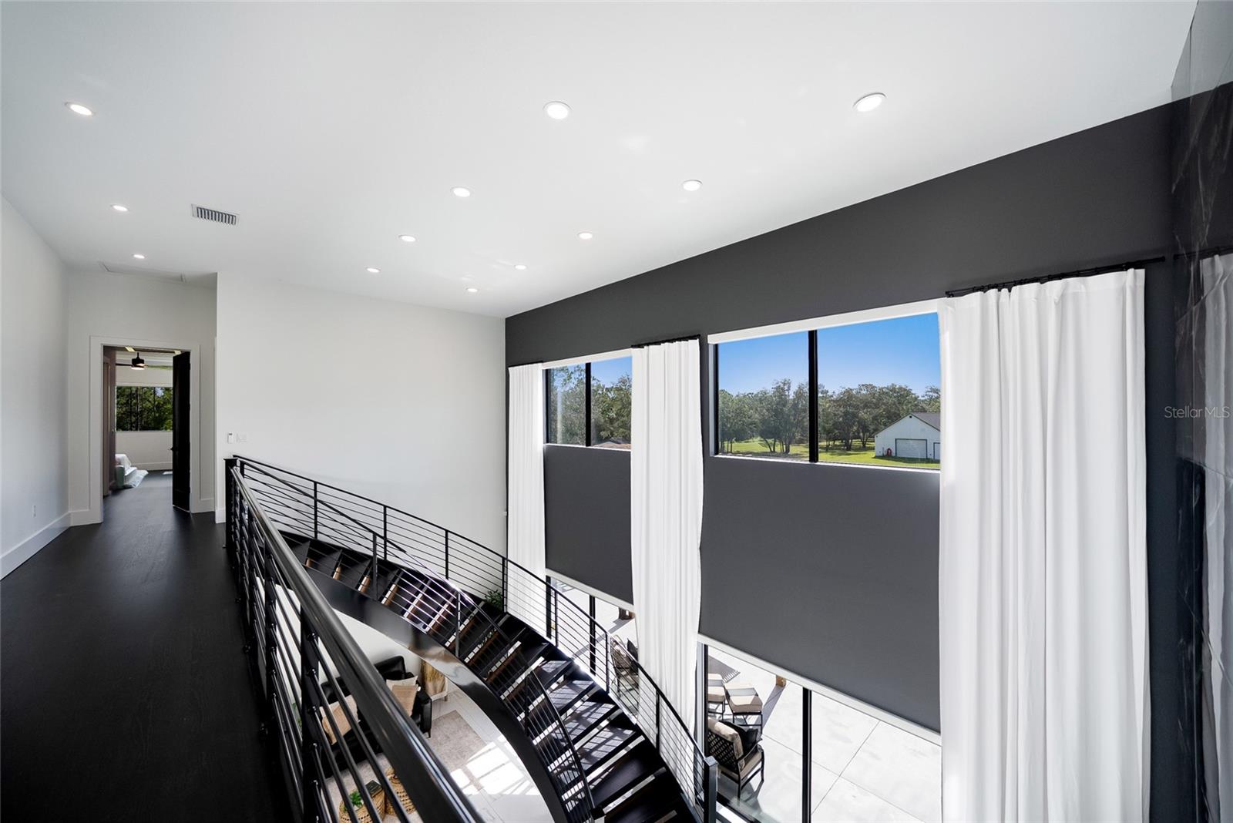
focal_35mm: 13
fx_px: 445
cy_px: 412
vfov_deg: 85.5
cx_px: 616
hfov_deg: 108.3
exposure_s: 1/320
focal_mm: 13
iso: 640
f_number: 4
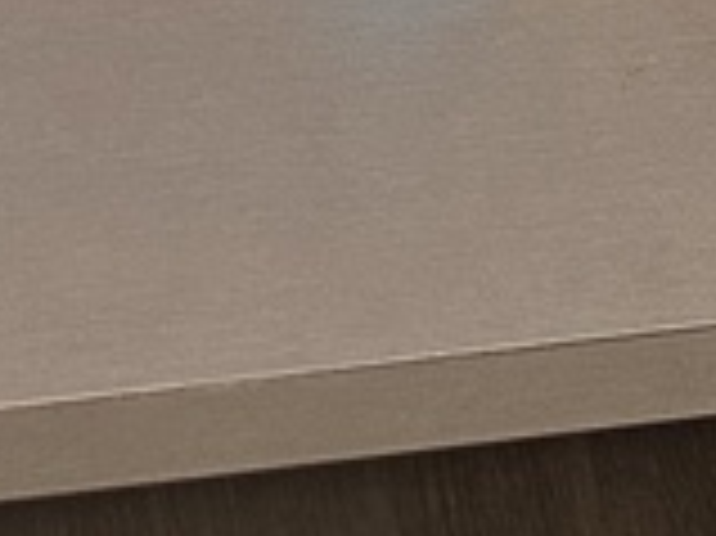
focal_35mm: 155
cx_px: 1626
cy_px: -1176
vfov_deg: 8.0
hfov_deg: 11.1
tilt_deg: -21.8
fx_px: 3204
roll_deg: -0.8
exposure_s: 1/60
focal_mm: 6.86
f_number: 1.78
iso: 250
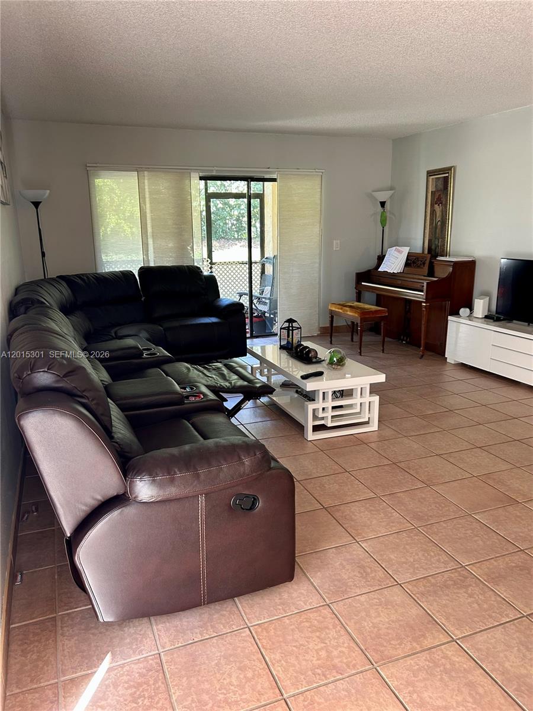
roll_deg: +0.9
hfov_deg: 53.1
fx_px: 534
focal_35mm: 26
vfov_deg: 67.3
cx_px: 266
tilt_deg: -14.6
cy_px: 356
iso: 125
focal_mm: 5.7
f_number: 1.5
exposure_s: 1/60
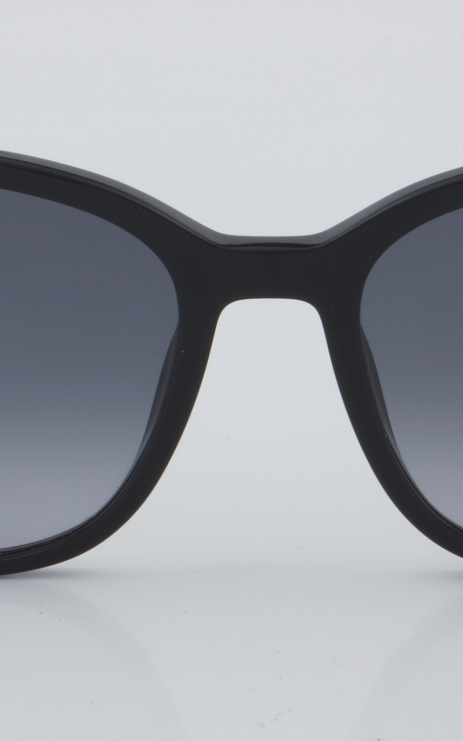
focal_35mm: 159
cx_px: 266
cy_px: 315
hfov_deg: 8.3
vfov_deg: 13.2
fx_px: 3209
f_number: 32
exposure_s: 1/4
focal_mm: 55
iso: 100
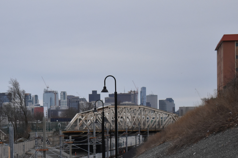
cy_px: 138
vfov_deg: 11.9
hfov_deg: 17.8
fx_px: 754
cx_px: 42
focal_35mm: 114
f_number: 5
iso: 1400
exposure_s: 1/4000
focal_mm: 42
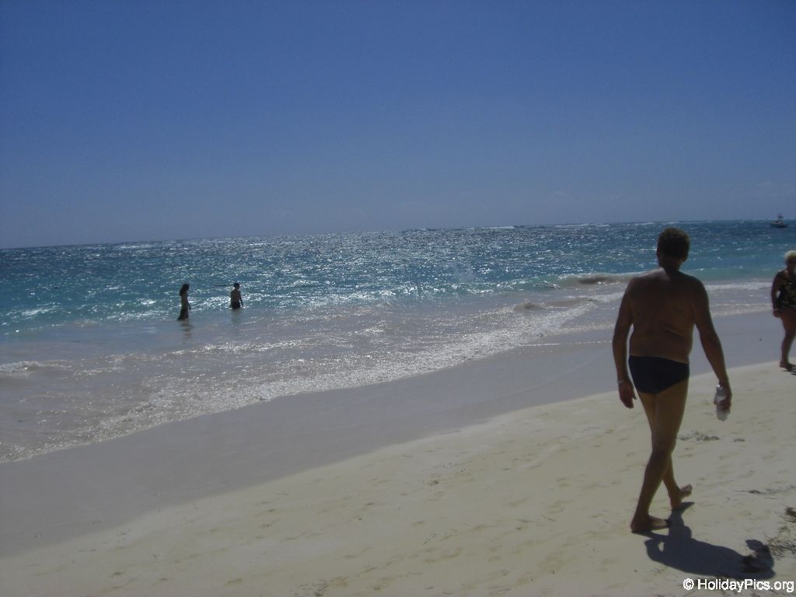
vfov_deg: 37.7
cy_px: 298
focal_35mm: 38
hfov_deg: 49.0
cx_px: 398
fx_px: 874
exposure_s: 1/800
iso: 64
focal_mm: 6.2
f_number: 8
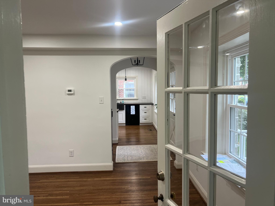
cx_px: 138
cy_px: 103
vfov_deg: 53.1
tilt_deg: -4.2
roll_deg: -0.1
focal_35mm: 26
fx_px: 207
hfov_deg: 67.3
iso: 125
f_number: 1.5
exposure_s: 1/120
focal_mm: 5.7
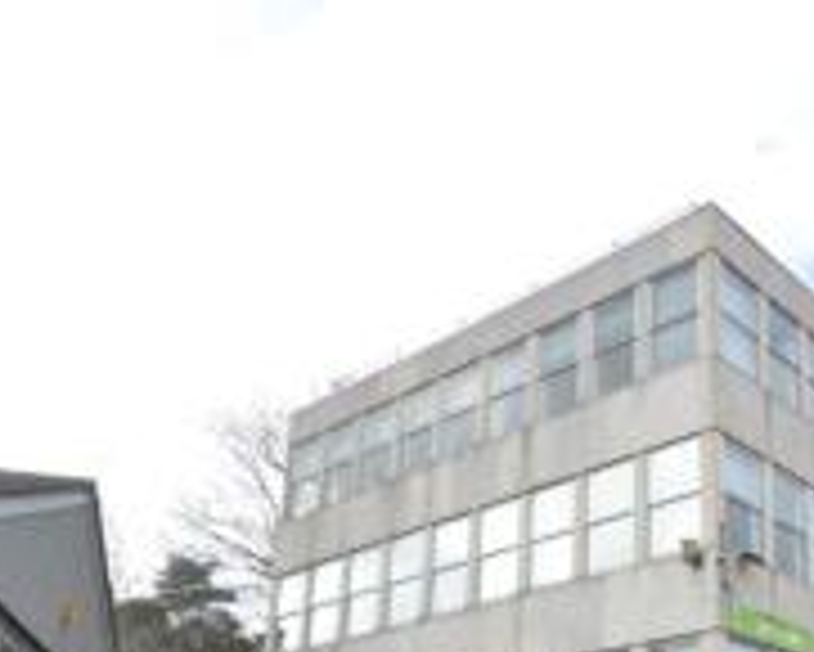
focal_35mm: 37
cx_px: 747
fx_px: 892
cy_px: 569
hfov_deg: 44.3
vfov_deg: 37.9
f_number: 8
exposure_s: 1/250
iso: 100
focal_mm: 10
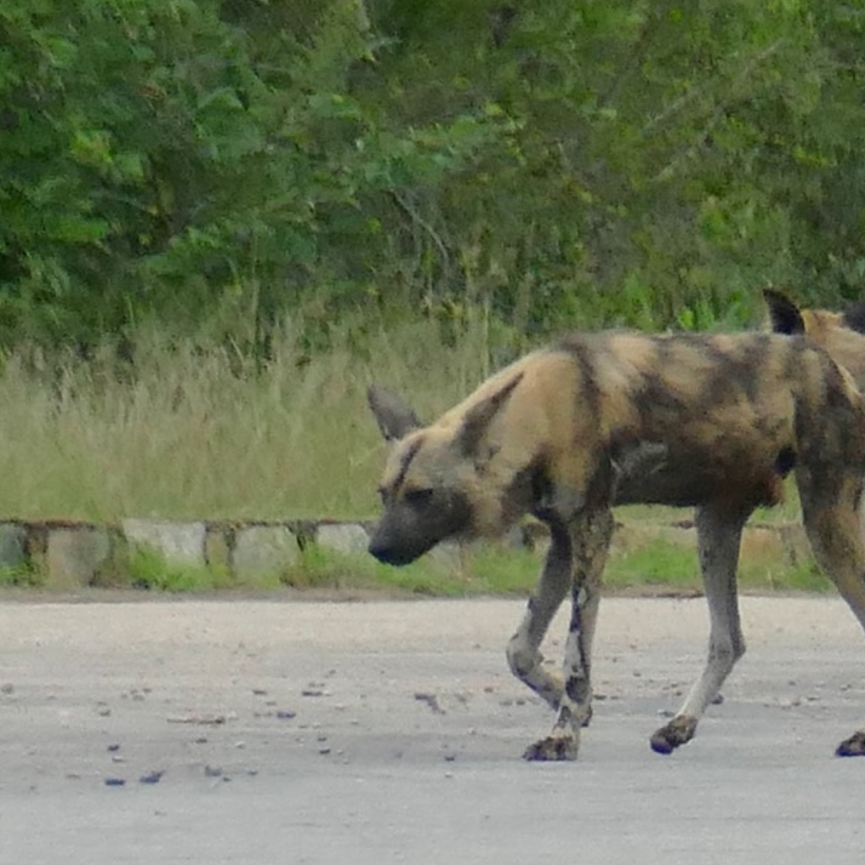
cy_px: 310
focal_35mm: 1798
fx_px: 50832
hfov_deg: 1.0
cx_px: 1118
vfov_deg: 1.0
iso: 400
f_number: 4
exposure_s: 1/800
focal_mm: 146
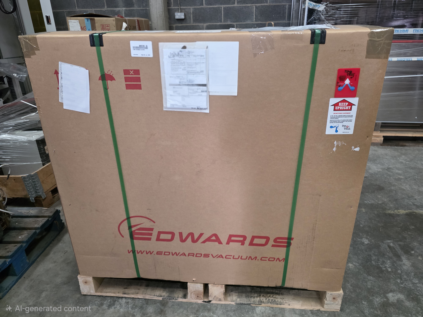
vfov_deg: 58.9
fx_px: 281
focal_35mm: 23
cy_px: 158
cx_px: 212
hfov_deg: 73.9
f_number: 1.7
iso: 1000
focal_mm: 6.3
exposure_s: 1/101
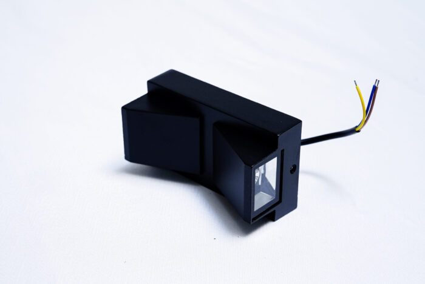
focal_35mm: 70
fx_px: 827
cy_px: 142
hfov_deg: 28.8
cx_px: 212
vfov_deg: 19.5
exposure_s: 1/160
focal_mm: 70
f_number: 9
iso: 3200
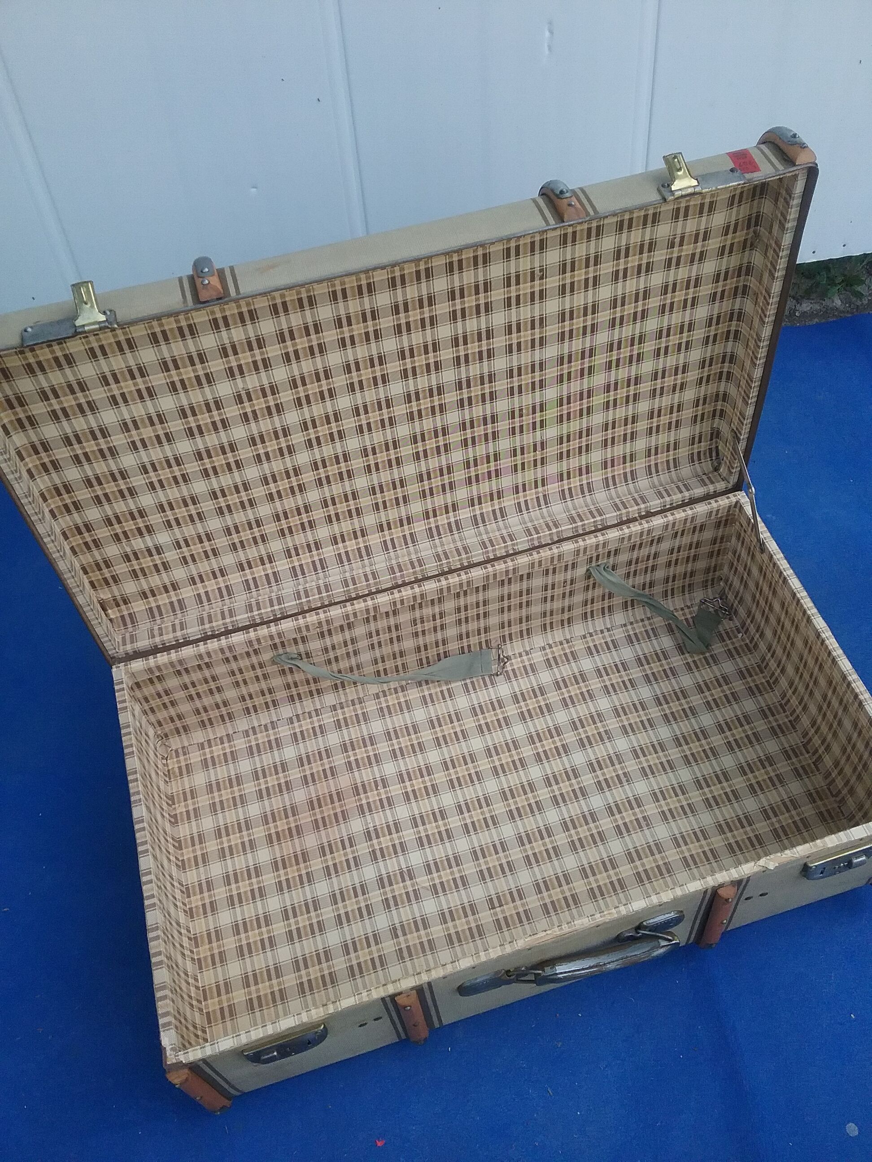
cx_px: 436
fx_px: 1041
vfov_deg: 58.4
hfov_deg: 45.4
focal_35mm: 31
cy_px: 581
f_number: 2.2
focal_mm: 3.3
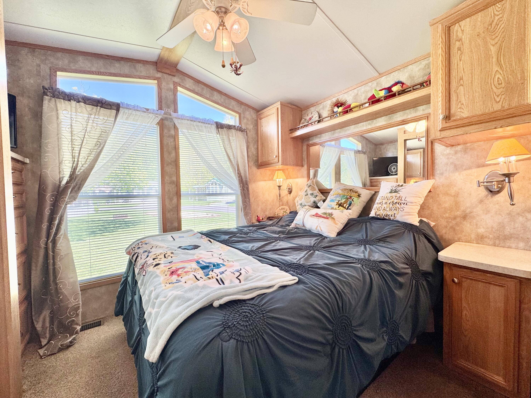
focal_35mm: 14
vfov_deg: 85.7
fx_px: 215
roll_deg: +1.3
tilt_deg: -2.2
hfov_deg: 102.1
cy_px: 199
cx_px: 266
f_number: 2.2
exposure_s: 1/120
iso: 50
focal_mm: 2.22
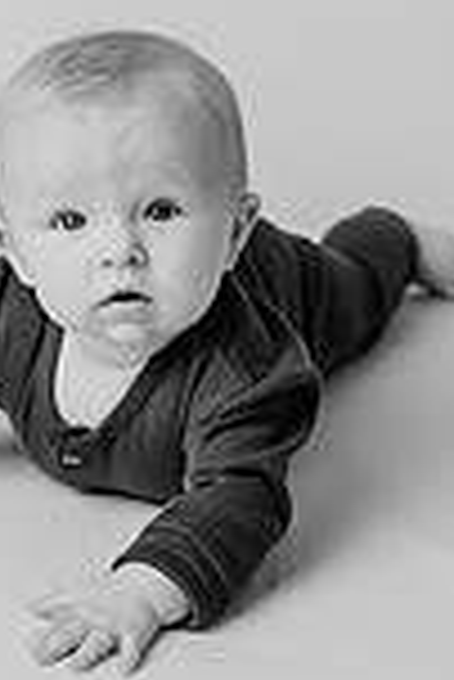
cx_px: 144
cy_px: -50
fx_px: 2812
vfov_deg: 13.5
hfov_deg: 9.2
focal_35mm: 149
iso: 100
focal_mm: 50
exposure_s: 1/160
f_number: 2.8
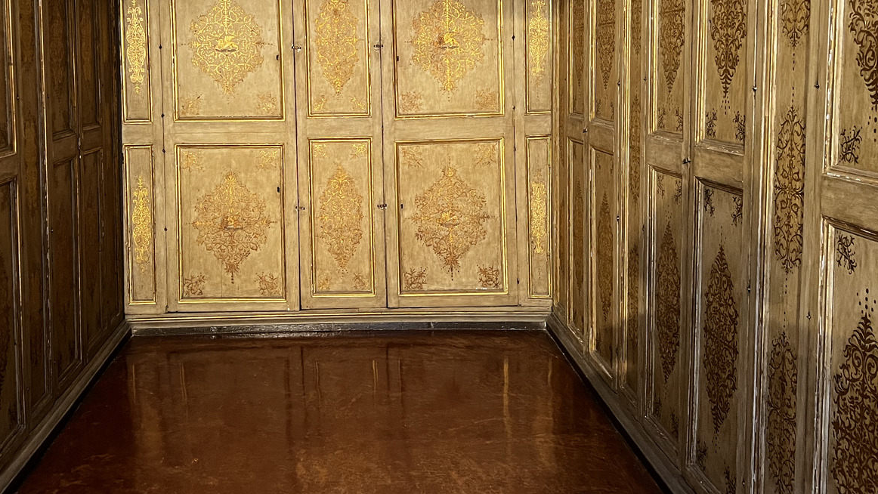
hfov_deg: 51.2
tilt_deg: -3.0
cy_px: 127
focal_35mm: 39
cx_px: 343
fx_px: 908
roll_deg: +0.0
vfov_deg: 30.0
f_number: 1.5
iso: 400
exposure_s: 1/50
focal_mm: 5.7
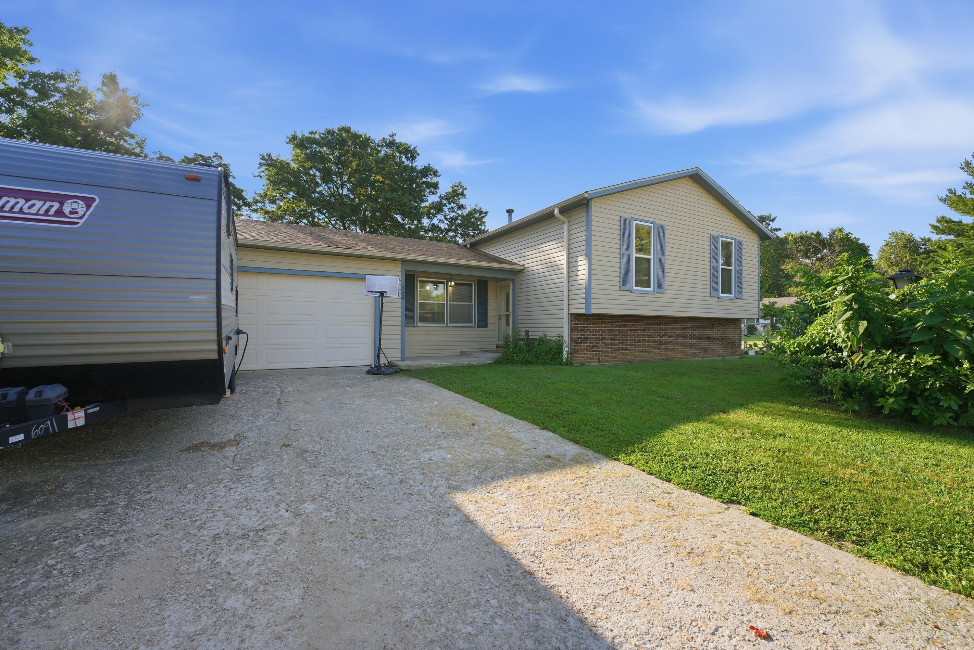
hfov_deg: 104.3
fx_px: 379
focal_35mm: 14
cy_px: 325
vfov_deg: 81.2
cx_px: 487
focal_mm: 14
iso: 100
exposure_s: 1/320
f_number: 4.5
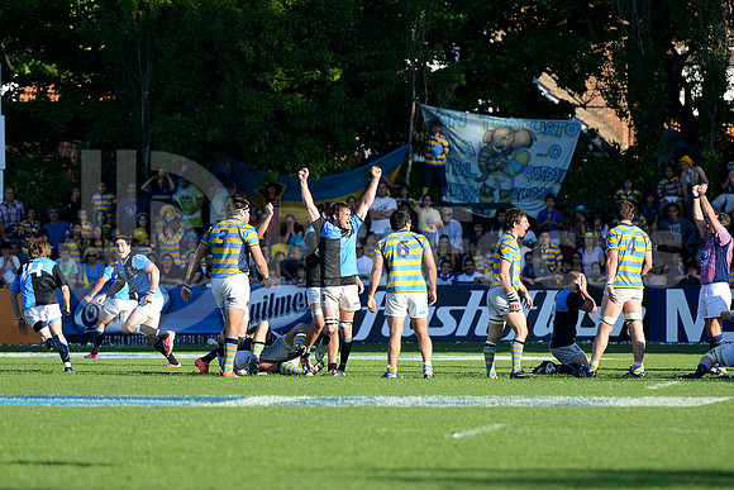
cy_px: 245
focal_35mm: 200
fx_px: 4079
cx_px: 367
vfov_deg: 6.9
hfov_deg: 10.3
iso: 320
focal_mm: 200
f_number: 2.8
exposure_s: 1/1250
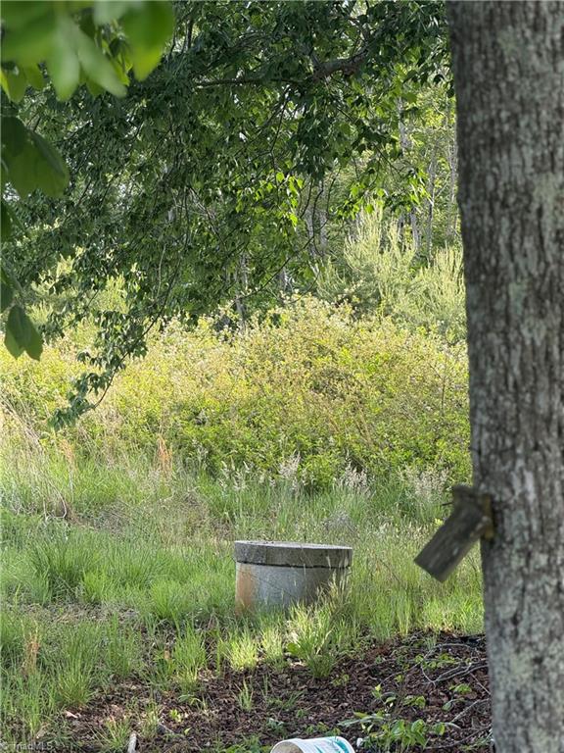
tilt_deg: +0.5
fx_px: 2607
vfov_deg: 16.4
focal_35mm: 120
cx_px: 282
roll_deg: -2.2
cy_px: 376
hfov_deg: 12.3
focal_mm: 15.66
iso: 64
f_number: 2.8
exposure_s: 1/223
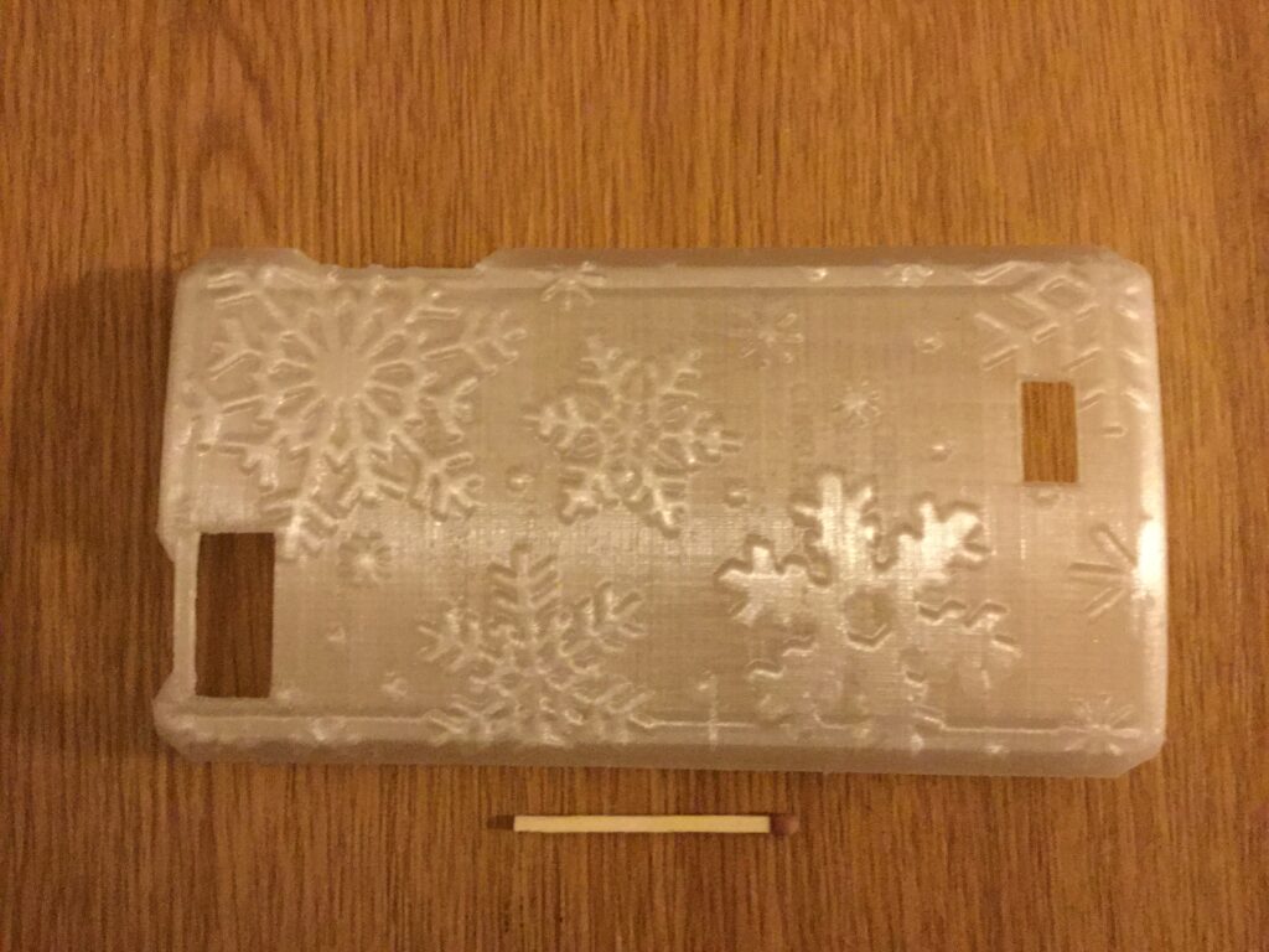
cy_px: 476
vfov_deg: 45.4
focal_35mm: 31
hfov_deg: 58.4
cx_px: 634
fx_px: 1136
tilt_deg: -84.4
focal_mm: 3.3
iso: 400
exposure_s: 1/15
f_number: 2.4
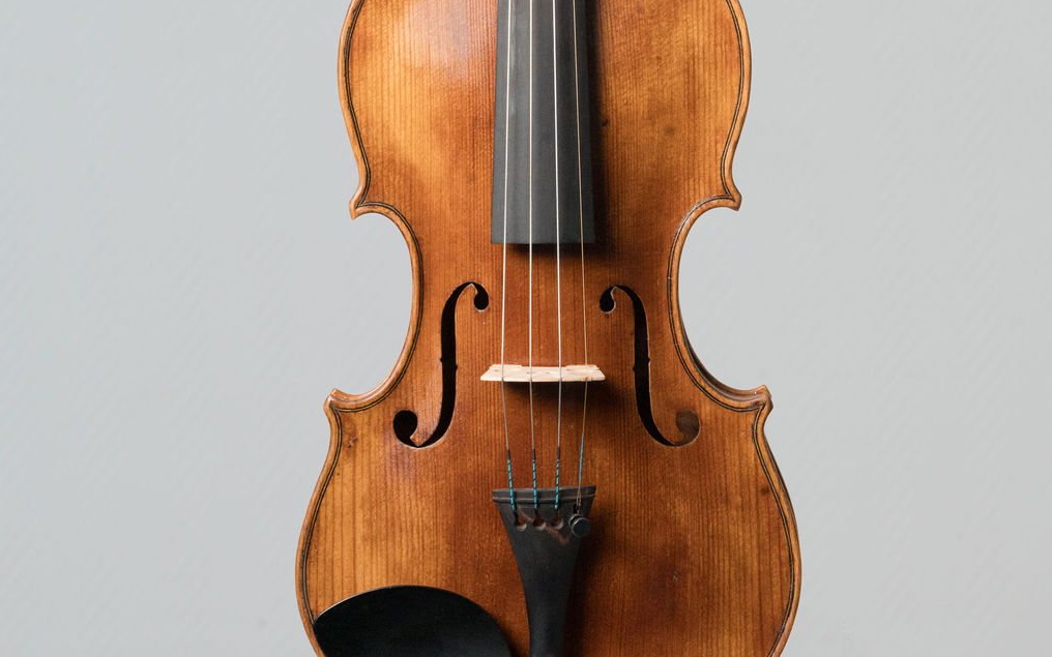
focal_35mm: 162
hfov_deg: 12.9
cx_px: 525
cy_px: 38
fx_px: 4645
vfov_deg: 8.1
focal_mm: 105
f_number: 13
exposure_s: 1/200
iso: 2500
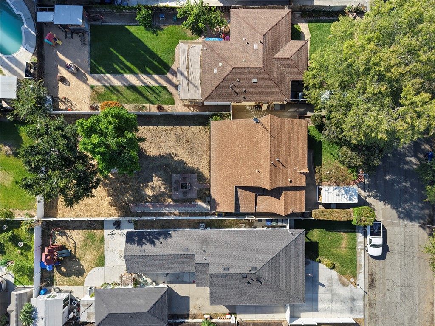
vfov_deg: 56.8
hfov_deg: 71.6
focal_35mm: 24
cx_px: 218
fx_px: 302
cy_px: 163
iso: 220
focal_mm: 8.67
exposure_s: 1/2500
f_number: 1.8
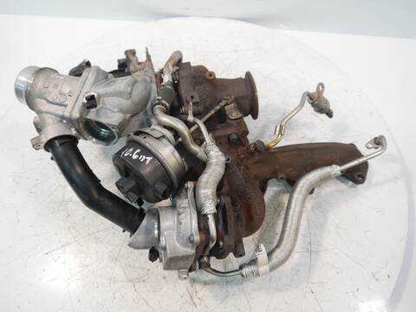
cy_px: 156
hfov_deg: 63.4
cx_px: 208
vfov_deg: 49.7
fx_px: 336
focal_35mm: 28
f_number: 3.5
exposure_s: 1/60
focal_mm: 14
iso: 640
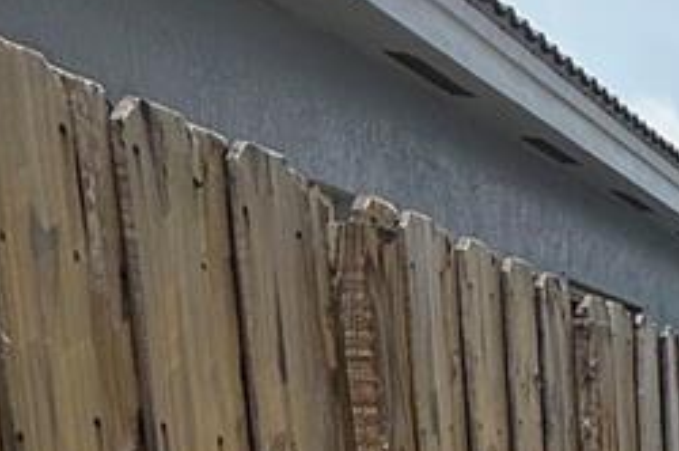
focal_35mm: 70
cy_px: 772
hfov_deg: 22.6
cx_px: 1067
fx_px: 1319
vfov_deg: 16.7
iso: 50
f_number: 2.2
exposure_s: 1/1399
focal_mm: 2.22
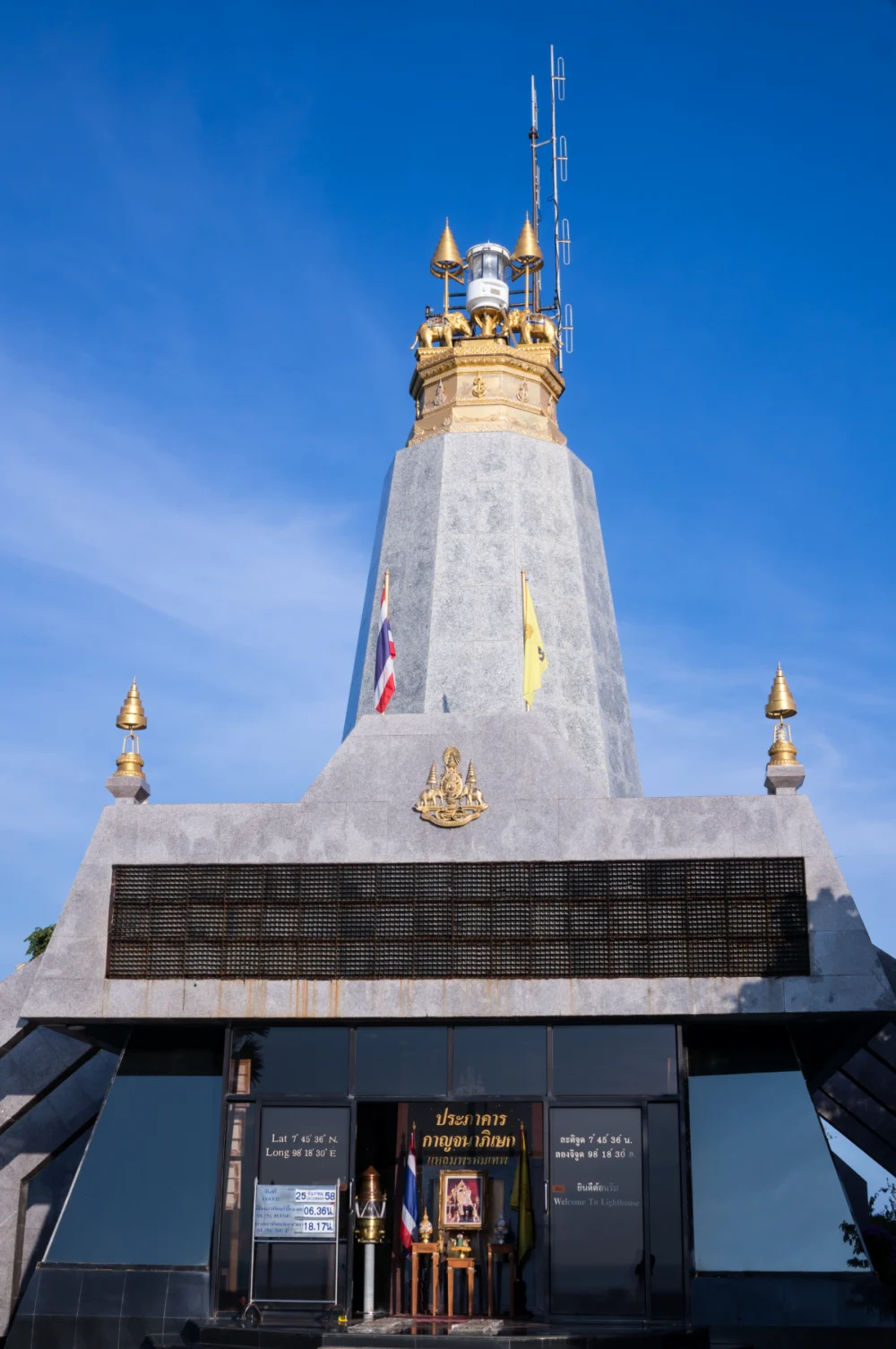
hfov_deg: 29.8
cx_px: 448
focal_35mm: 45
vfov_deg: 43.6
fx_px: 1684
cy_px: 674
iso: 100
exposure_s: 1/250
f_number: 9
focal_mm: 30
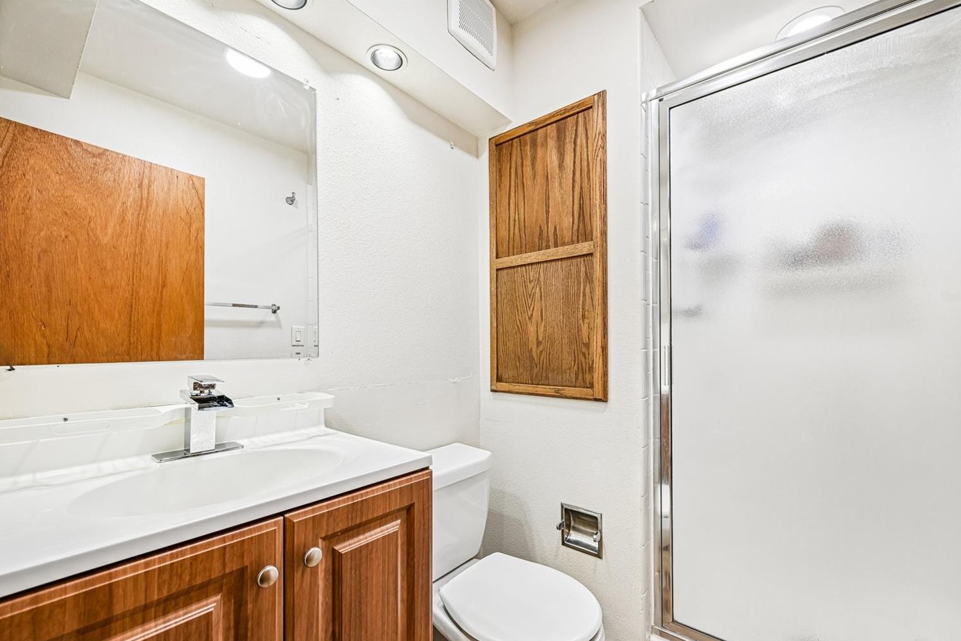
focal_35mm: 15
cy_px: 340
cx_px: 489
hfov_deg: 100.4
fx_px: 400
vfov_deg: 77.2
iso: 160
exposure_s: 1/15
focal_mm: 14
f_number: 8
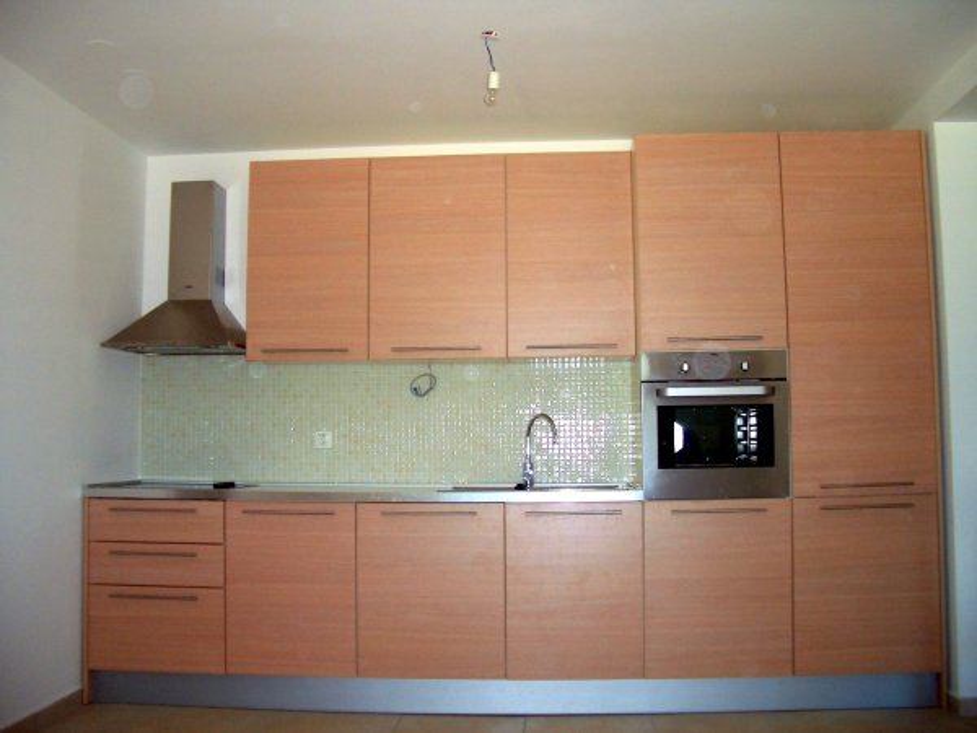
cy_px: 366
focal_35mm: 35
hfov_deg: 52.6
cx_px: 488
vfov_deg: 40.7
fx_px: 988
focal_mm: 5.8
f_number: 2.6
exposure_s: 1/40
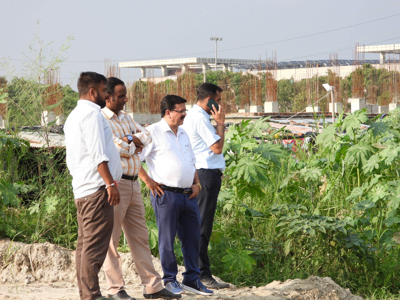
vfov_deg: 10.2
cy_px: 150
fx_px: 1676
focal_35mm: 145
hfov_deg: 13.6
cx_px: 200
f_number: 4
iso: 100
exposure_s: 1/400
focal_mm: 26.1
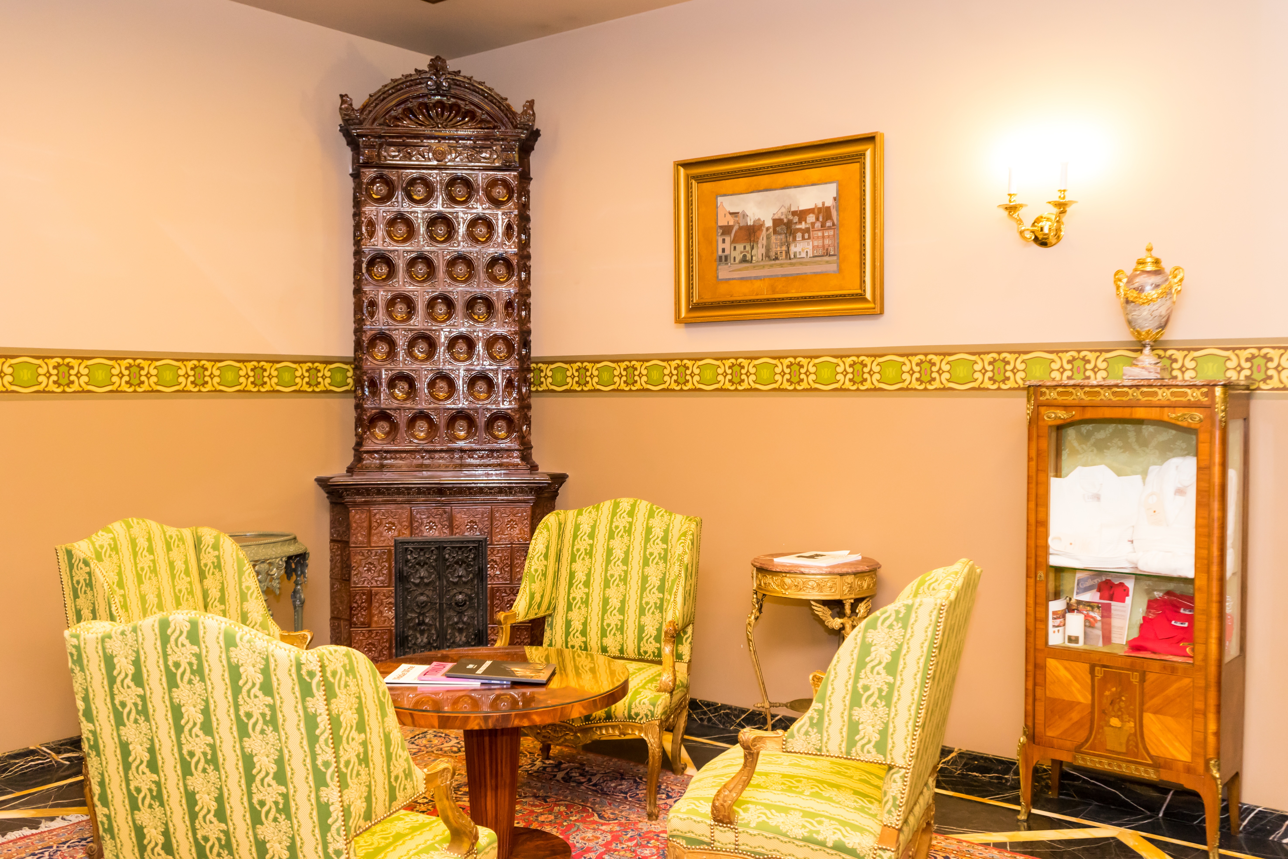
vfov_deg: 41.1
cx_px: 644
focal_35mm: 32
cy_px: 430
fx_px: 1145
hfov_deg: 58.7
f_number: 4
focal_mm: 32
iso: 3200
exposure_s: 1/60
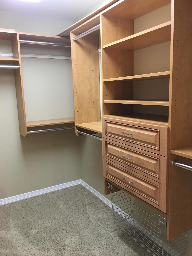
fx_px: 214
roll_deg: +1.2
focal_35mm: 29
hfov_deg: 48.2
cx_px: 96
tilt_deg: -7.3
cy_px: 128
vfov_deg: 61.7
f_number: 2.2
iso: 80
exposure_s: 1/15
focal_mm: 4.15
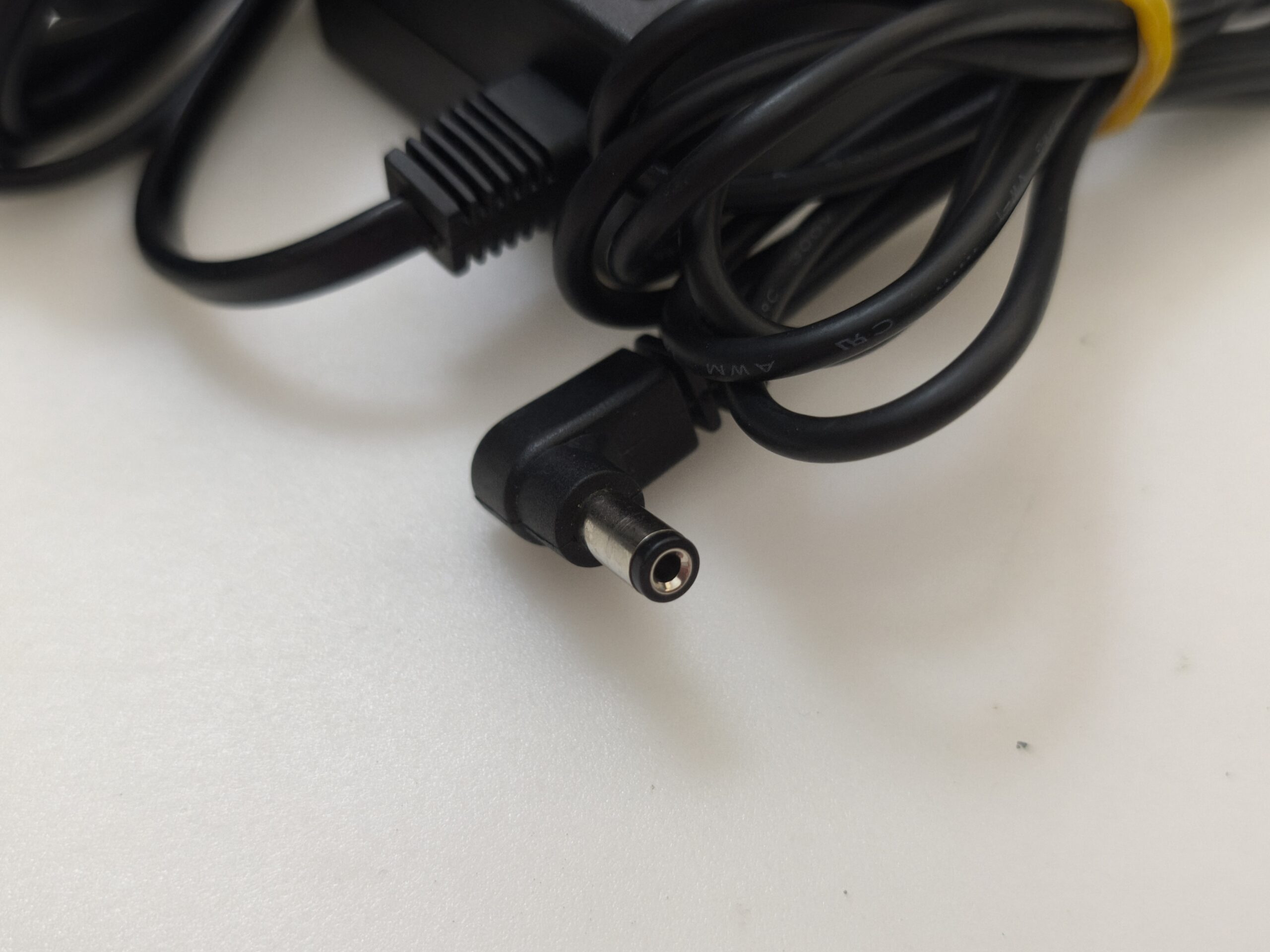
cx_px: 635
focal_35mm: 35
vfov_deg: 40.7
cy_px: 476
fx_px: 1284
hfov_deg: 52.6
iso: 500
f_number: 1.6
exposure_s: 1/50
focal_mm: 6.57
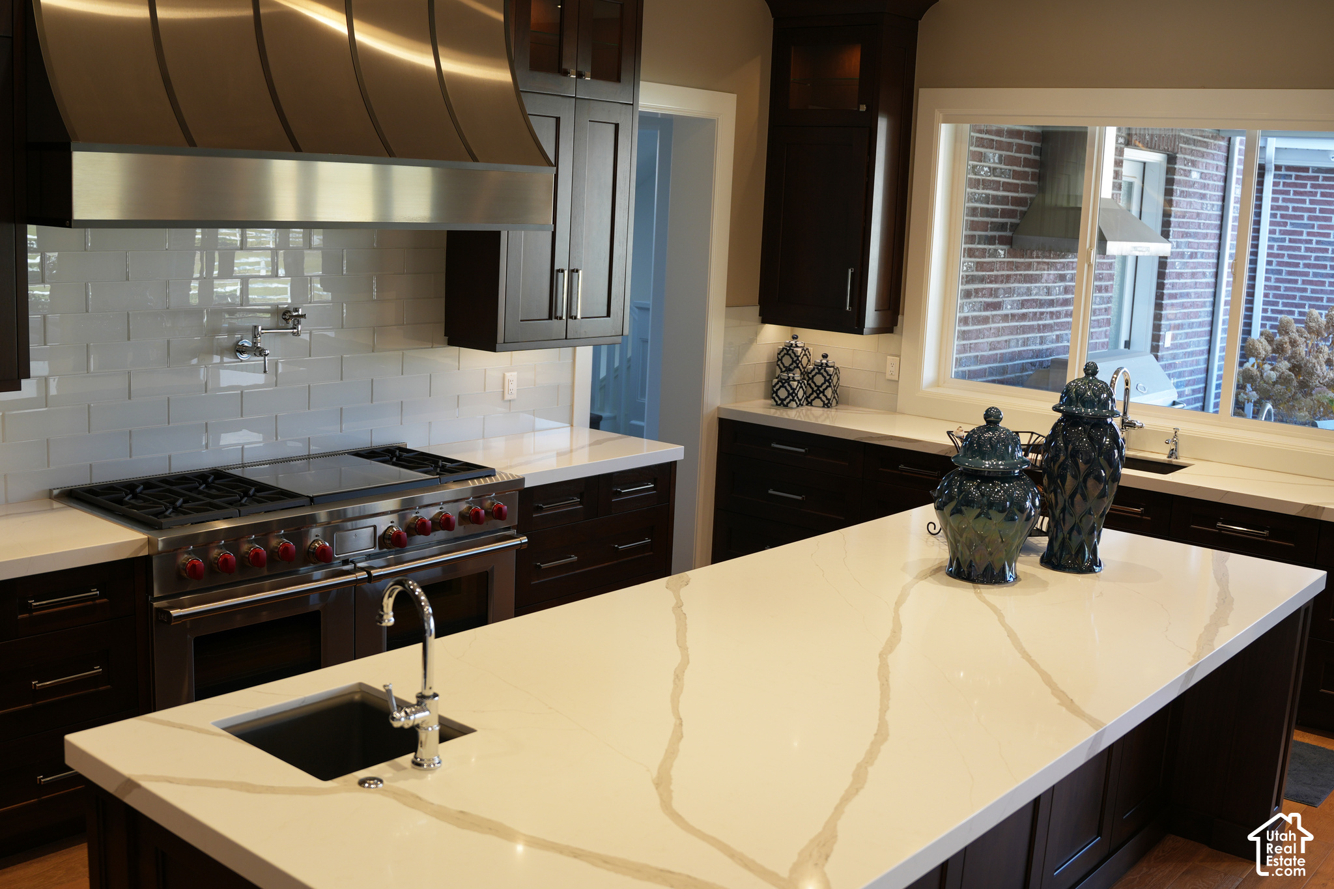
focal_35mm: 36
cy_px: 444
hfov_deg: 53.1
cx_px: 667
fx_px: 1334
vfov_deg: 36.9
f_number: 2.8
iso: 100
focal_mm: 24
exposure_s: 1/50
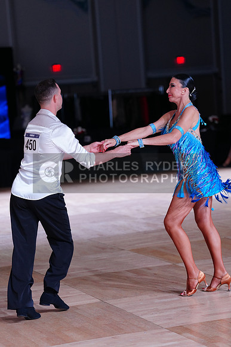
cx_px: 116
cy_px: 174
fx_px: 1020
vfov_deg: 19.3
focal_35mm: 106
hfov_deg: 12.9
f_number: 2.8
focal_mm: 106
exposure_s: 1/500
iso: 1250
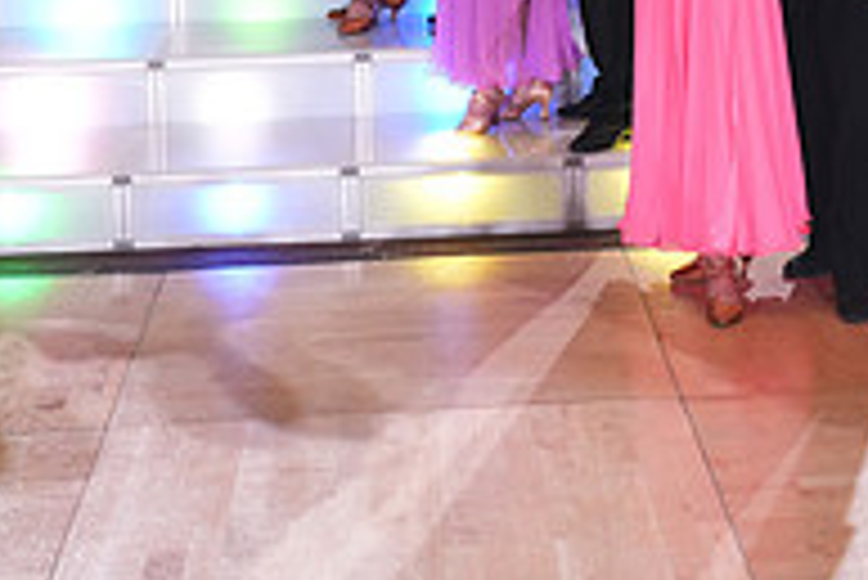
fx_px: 2172
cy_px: -227
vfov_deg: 14.4
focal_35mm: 90
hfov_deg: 22.5
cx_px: 576
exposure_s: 1/400
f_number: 4
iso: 2000
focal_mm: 30
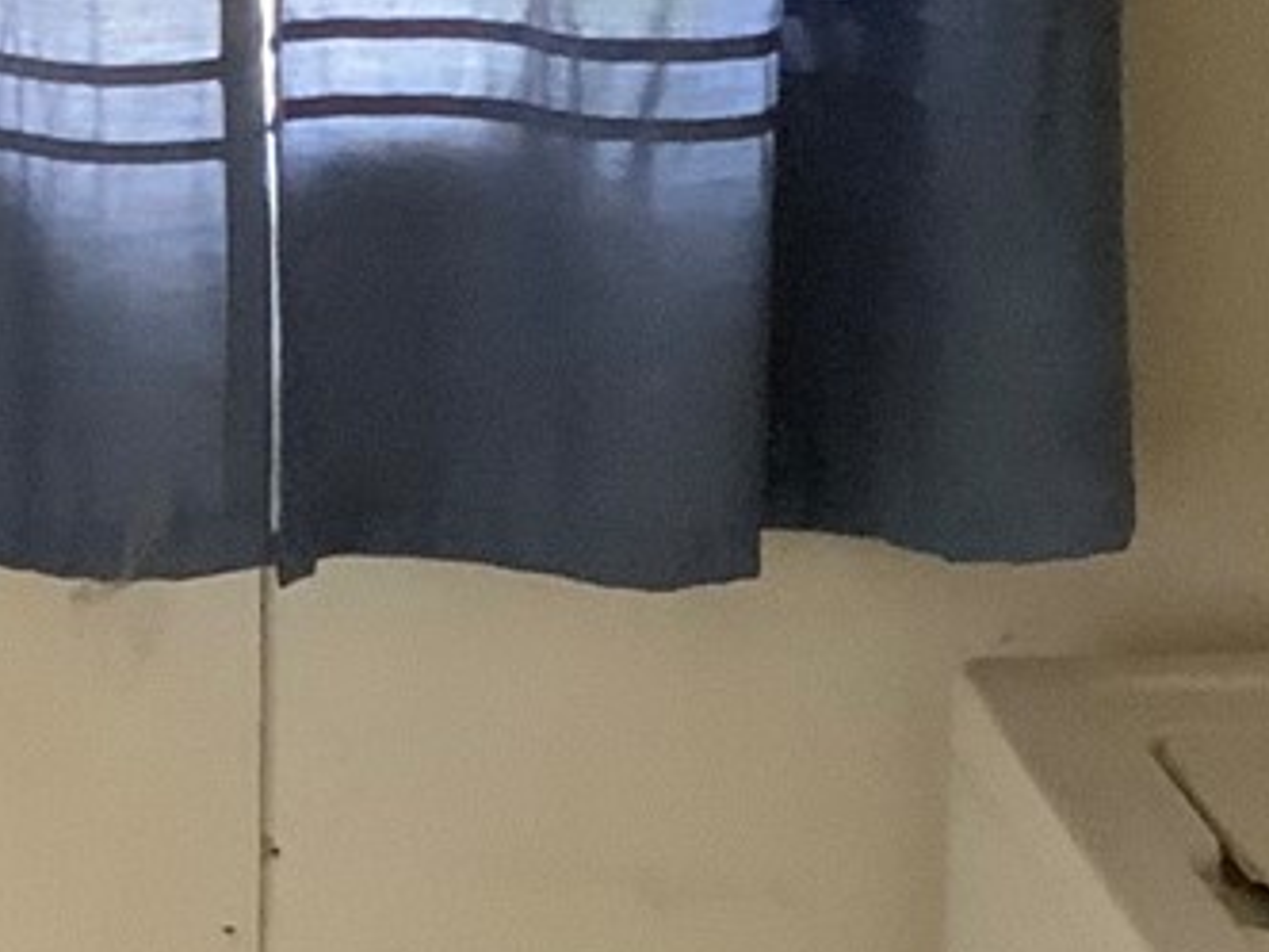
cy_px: 1002
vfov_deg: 8.2
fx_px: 6562
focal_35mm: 179
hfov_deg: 10.7
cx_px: -558
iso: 320
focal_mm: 3
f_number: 1.8
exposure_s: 1/56
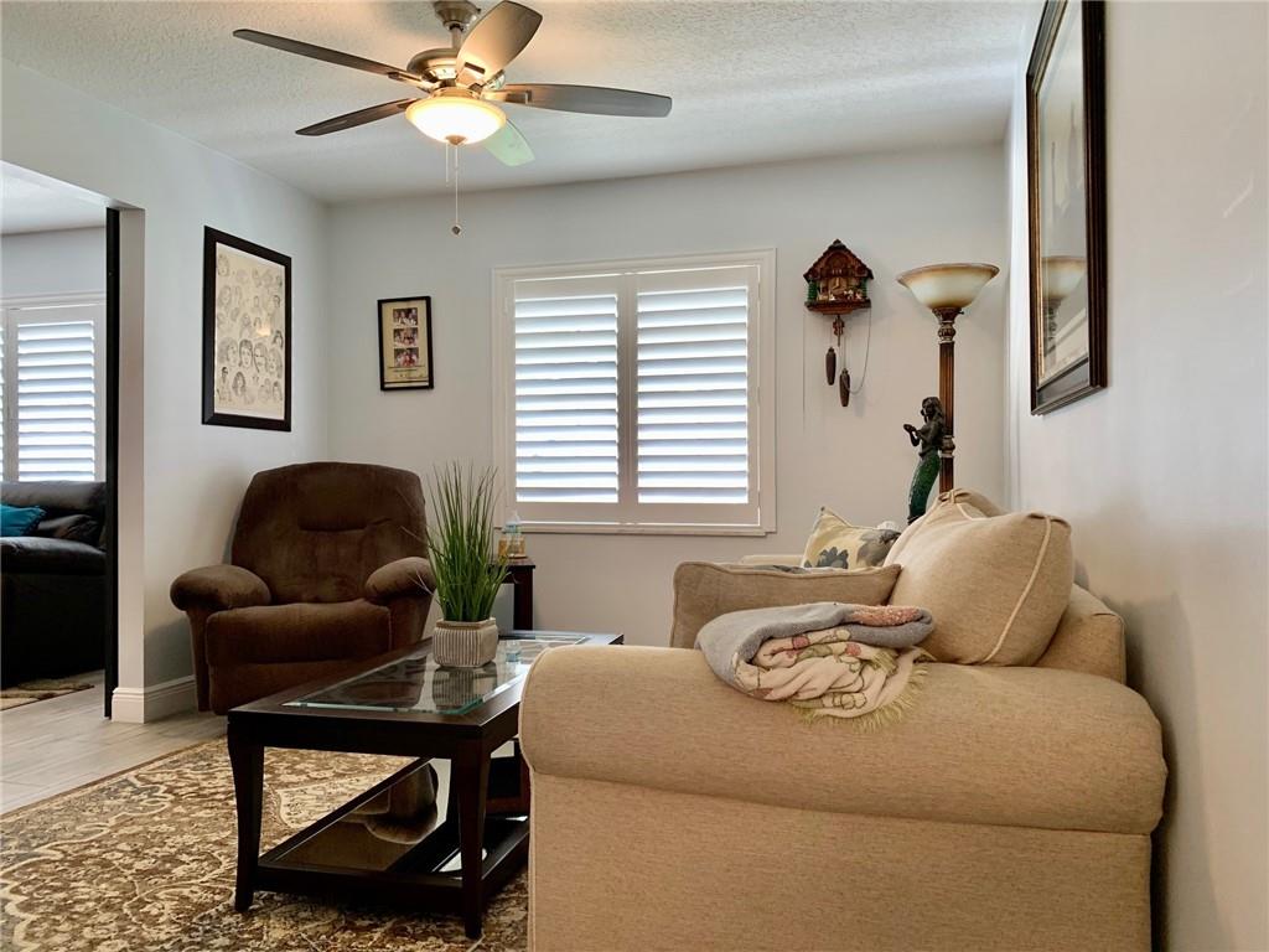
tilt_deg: -0.6
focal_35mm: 26
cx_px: 634
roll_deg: +0.7
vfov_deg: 53.1
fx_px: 953
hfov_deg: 67.3
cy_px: 476
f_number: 1.8
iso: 125
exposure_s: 1/60
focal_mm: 4.25
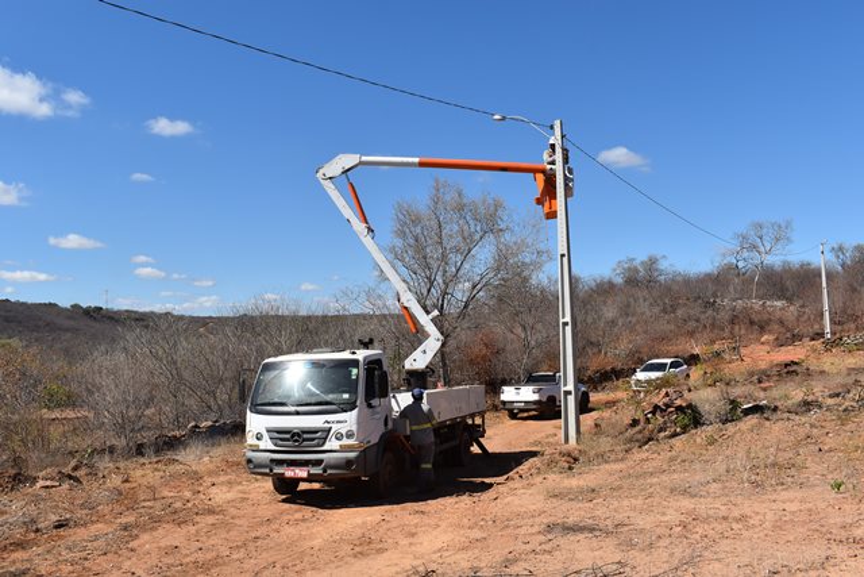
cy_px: 288
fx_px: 720
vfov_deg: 43.6
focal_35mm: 30
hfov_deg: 61.9
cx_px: 432
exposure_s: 1/500
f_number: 11
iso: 200
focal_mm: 20
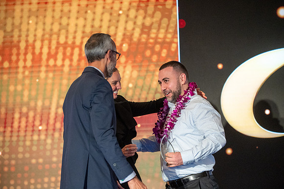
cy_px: 94
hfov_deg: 17.1
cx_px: 142
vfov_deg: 11.4
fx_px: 946
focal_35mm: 120
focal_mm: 120
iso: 6400
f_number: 2.8
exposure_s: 1/640
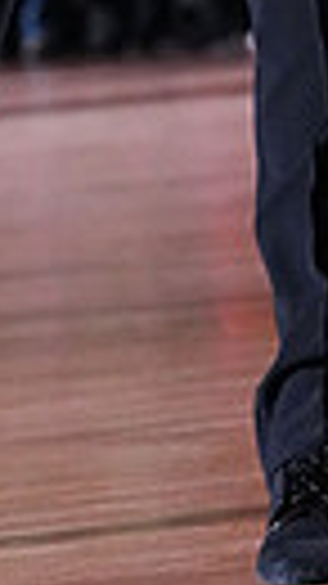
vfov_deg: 4.4
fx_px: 7617
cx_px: 164
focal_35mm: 492
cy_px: -338
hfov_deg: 2.5
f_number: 5
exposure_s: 1/400
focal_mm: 105
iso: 10000
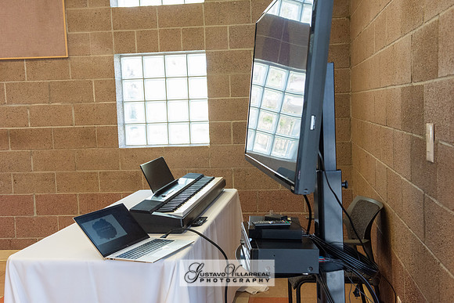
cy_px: 152
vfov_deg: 30.5
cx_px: 227
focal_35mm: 44
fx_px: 555
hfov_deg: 44.5
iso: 1600
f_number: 7.1
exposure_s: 1/100
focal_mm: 44
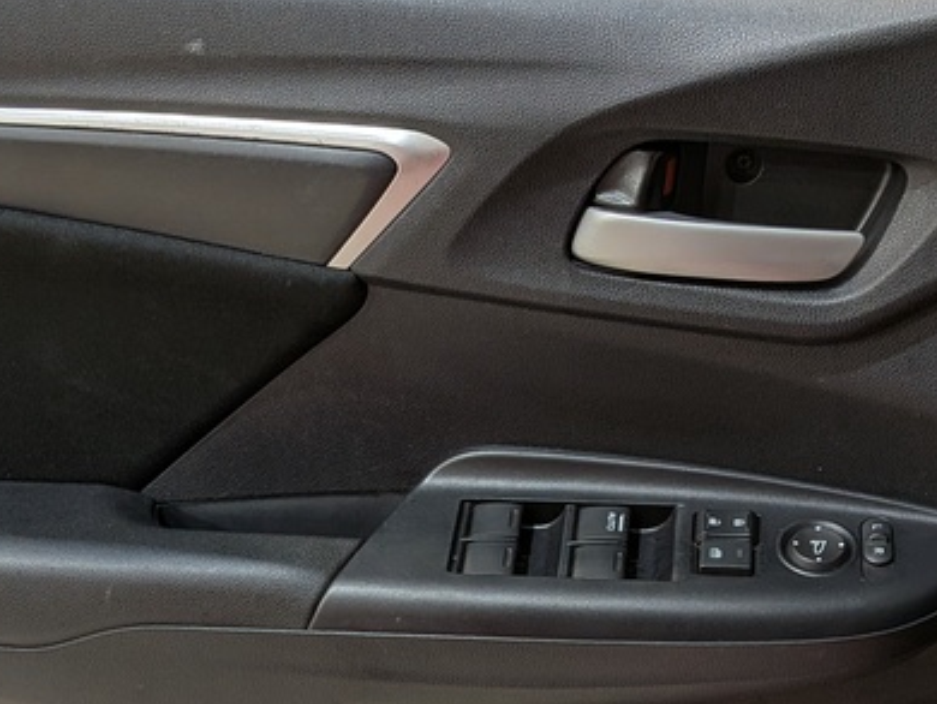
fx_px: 1706
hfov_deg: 30.7
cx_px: 425
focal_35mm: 63
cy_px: 569
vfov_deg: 23.0
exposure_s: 1/120
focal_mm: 4.53
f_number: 1.7
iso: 136
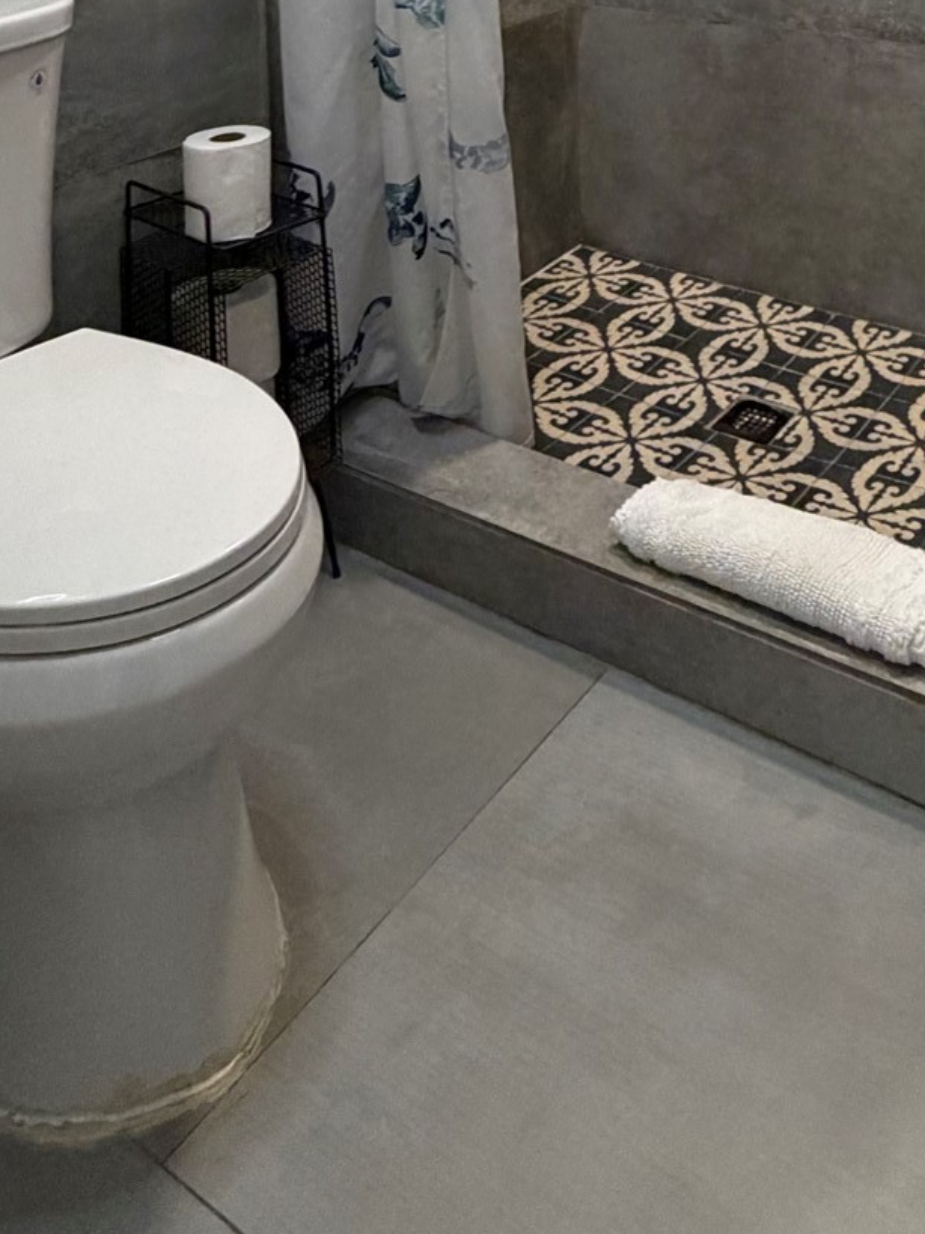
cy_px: -160
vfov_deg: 40.9
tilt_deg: -4.0
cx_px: 789
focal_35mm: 35
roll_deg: +0.7
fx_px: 1247
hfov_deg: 38.5
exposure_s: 1/60
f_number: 2.2
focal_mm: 2.22
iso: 320
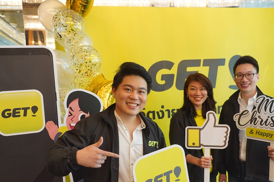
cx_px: 143
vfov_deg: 37.8
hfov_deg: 54.4
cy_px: 105
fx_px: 266
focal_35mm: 35
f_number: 4
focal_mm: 29
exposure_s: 1/80
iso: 1600
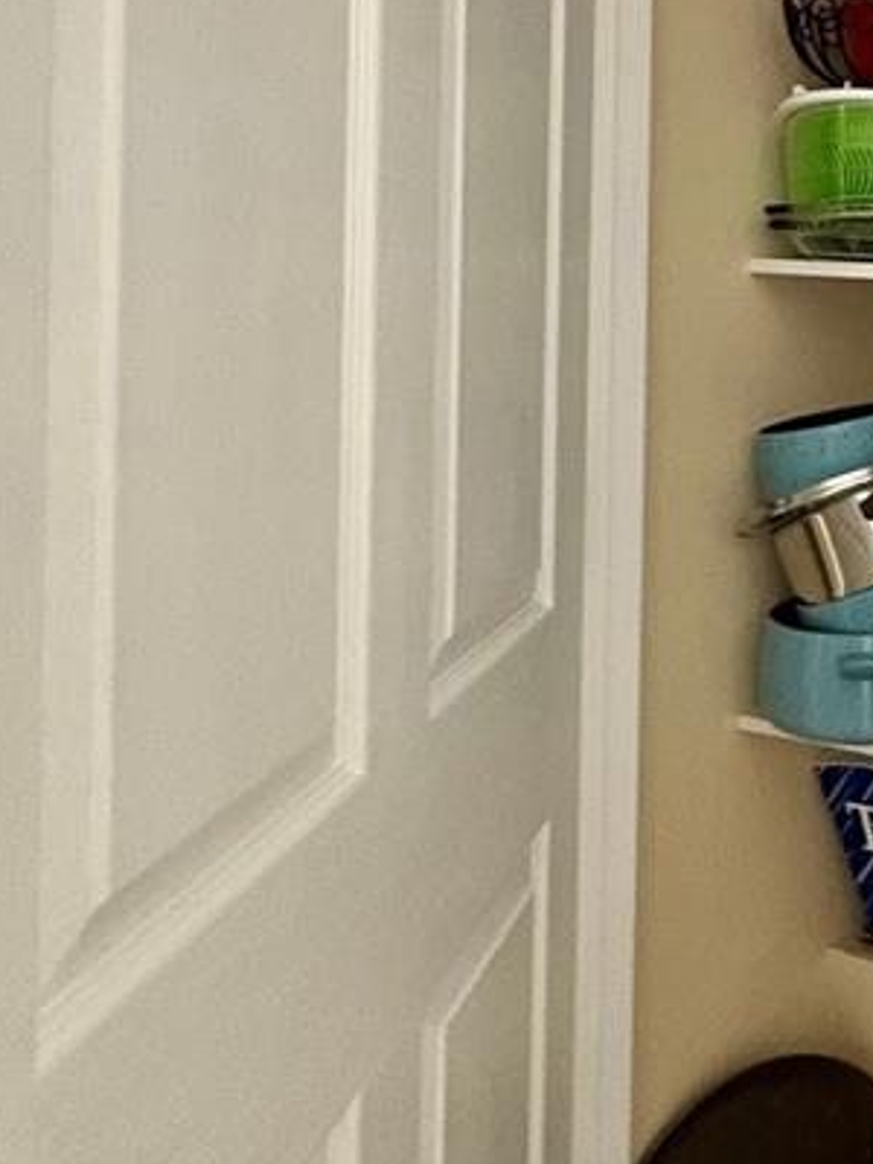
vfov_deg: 43.3
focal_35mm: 42
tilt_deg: +0.7
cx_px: 1106
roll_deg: -0.5
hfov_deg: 28.7
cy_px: 285
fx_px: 1412
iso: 640
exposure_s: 1/60
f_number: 2.2
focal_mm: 2.22
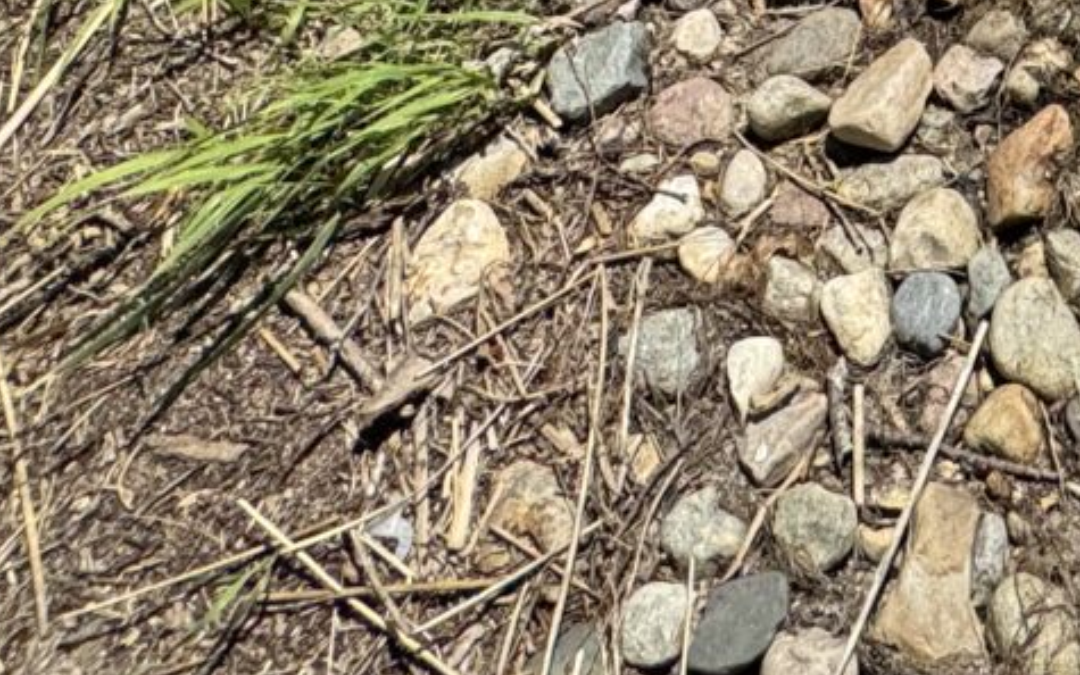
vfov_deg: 15.4
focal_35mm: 60
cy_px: -809
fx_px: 1766
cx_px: 1353
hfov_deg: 28.7
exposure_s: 1/1110
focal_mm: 2.22
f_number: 2.2
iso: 40
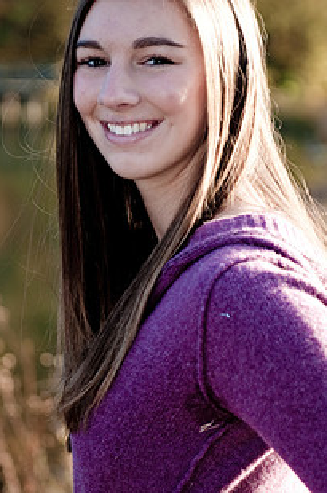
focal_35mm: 153
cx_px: 183
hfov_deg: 8.9
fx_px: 2092
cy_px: 270
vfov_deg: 13.4
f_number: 2.8
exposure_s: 1/250
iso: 100
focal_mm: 70
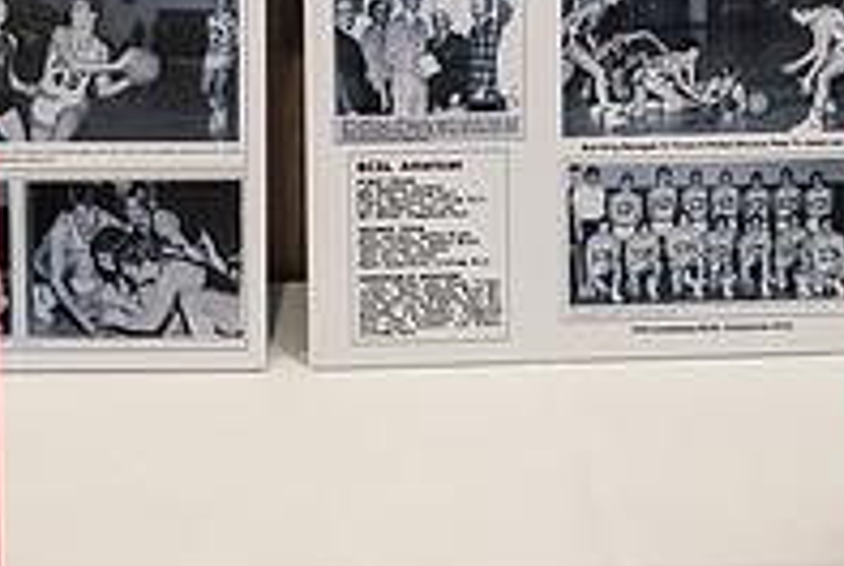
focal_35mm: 87
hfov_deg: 23.2
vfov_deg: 15.7
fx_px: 2043
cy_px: 115
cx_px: 267
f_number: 3.2
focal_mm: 26.5
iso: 1600
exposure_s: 1/200
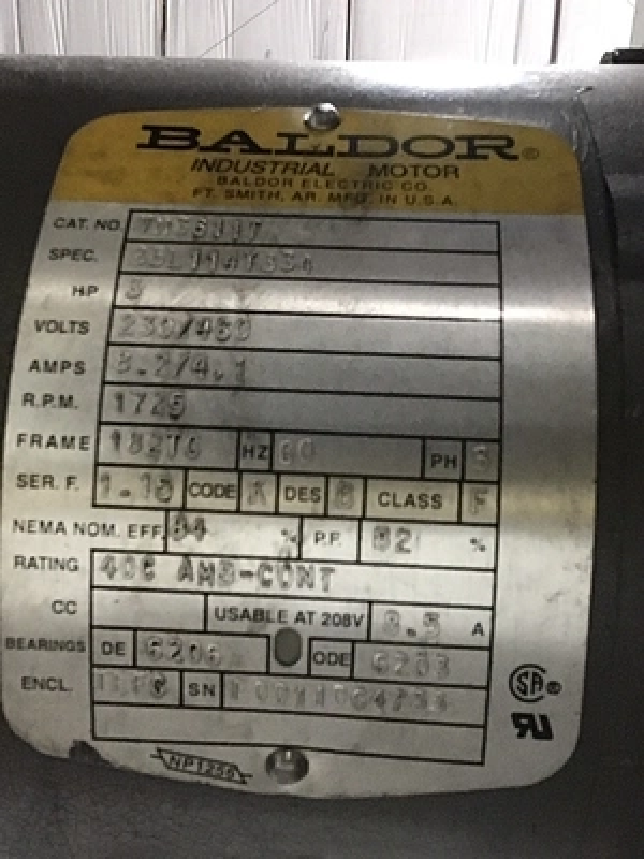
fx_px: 769
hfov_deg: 45.4
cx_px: 322
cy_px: 430
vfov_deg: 58.4
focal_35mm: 31
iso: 250
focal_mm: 2.15
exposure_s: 1/30
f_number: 2.4
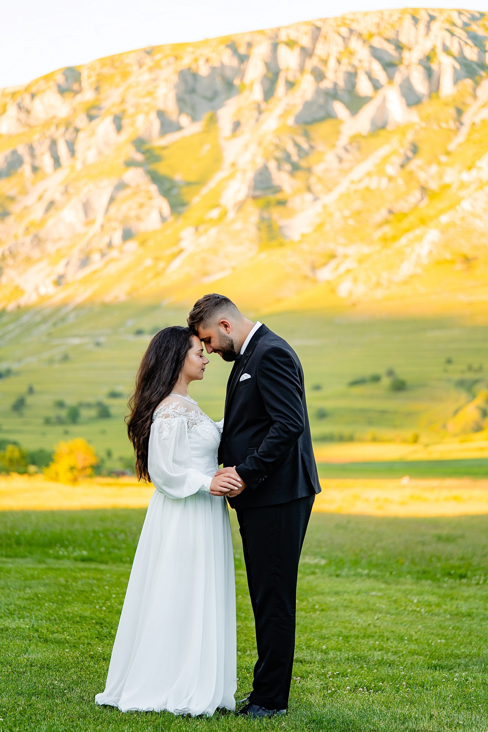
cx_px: 244
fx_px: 1830
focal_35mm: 90
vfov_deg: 22.6
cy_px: 366
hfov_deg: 15.2
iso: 125
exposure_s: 1/200
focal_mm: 90
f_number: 2.8
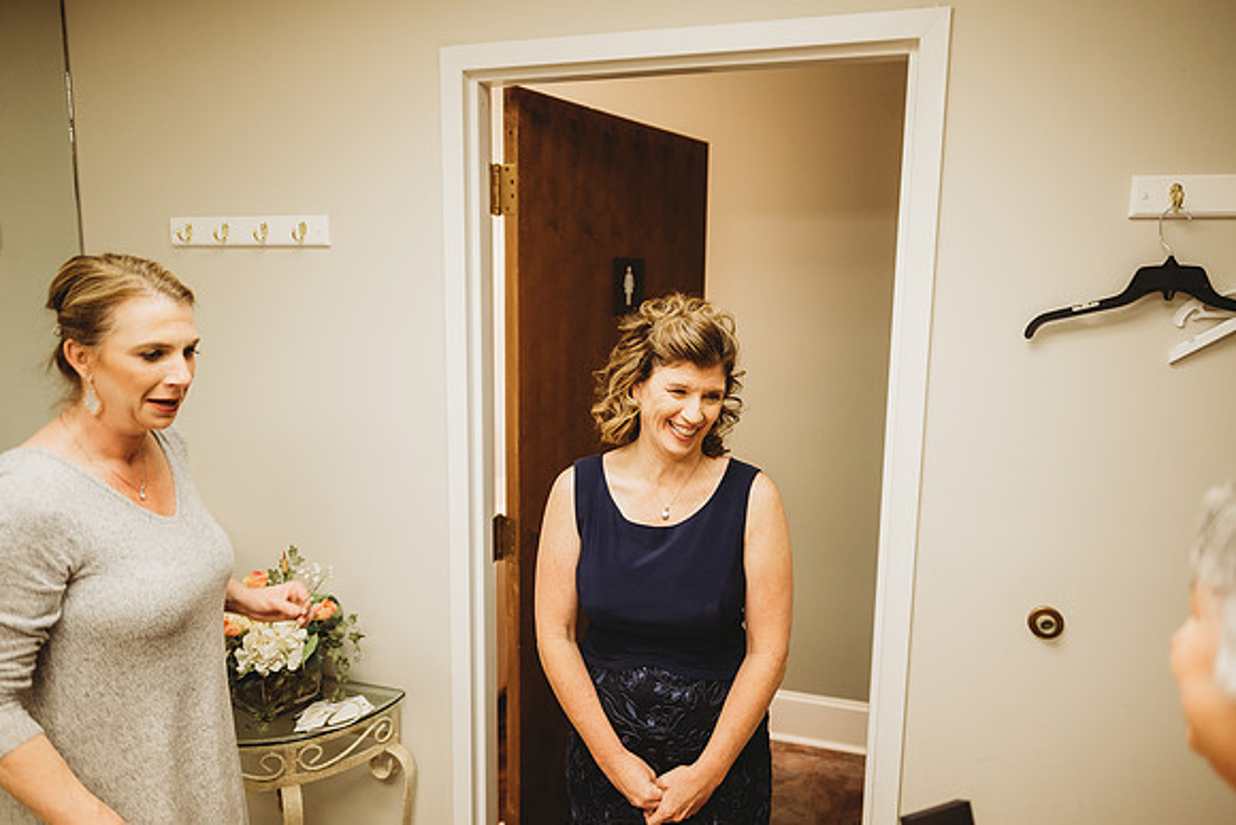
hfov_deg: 73.7
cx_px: 618
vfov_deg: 53.2
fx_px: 824
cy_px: 412
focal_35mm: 24
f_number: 2.2
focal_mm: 24
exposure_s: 1/100
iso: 640
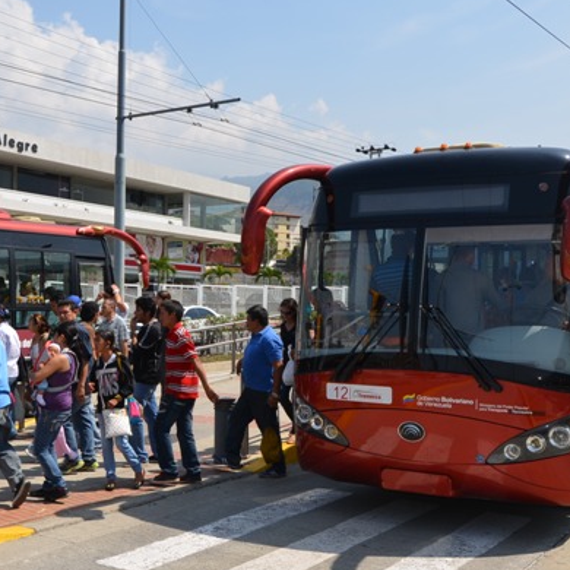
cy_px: 301
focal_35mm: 47
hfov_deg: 35.8
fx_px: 876
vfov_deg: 36.0
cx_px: 206
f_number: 9
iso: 100
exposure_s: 1/250
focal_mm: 18
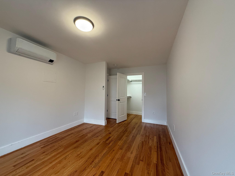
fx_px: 95
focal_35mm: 14
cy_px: 88
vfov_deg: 85.7
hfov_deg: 102.1
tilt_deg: +3.3
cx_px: 118
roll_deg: -0.9
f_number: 2.2
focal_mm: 2.22
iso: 250
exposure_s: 1/120
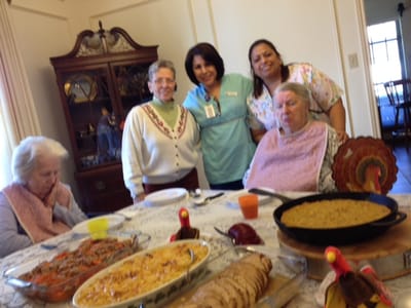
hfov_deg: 52.6
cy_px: 154
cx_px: 206
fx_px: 416
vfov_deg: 40.7
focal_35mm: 35
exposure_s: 1/20
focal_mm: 4.28
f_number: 2.4
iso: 50
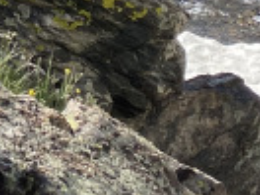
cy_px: -378
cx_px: -185
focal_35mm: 157
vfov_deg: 8.1
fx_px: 1179
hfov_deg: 11.8
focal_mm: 4.25
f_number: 1.8
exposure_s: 1/2463
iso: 32
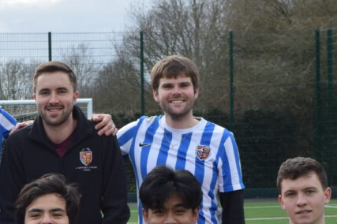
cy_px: 246
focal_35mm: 171
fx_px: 1599
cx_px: -90
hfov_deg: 11.7
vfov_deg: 8.0
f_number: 8
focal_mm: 38
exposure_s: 1/250
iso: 360
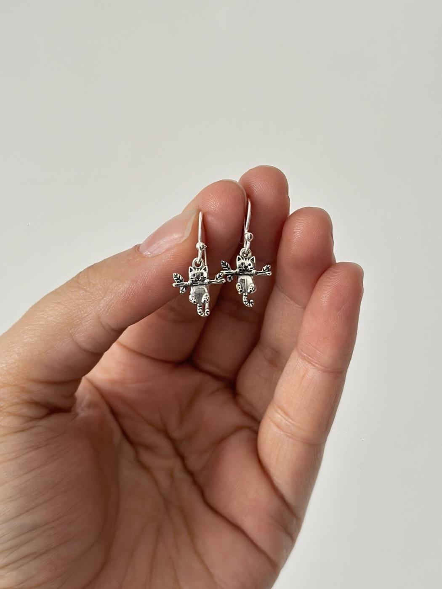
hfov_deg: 30.3
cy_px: 294
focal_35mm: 48
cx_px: 221
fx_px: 817
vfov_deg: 39.7
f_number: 1.78
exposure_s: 1/60
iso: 250
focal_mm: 6.86
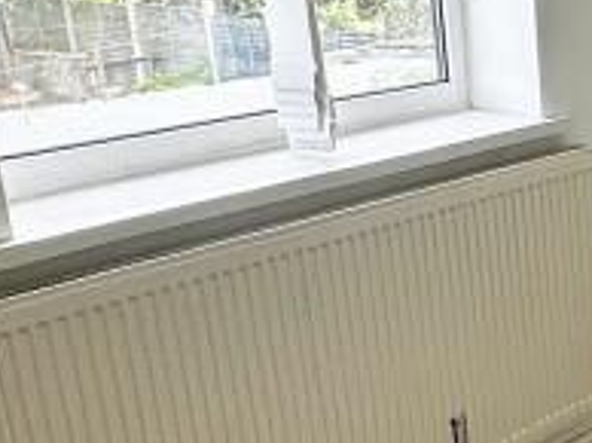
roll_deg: -0.4
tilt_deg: -15.9
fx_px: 1264
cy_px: 247
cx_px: 912
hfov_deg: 21.6
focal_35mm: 74
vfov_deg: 19.8
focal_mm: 2.22
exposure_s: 1/99
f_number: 2.2
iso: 50
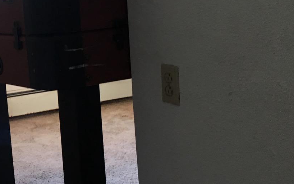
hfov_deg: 25.0
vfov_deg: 16.9
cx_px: -27
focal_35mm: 77
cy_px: 54
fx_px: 617
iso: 25
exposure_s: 1/30
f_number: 2.2
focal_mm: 4.15
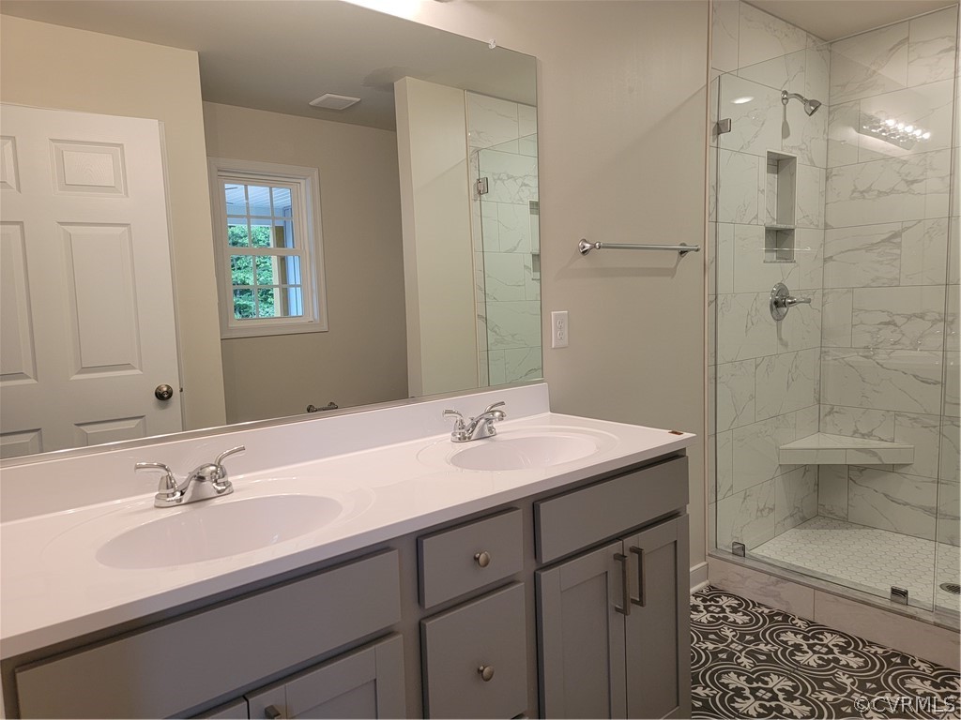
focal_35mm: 24
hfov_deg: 71.6
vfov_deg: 56.8
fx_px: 666
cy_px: 360
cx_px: 480
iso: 200
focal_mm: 6.7
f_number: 1.8
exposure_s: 1/120
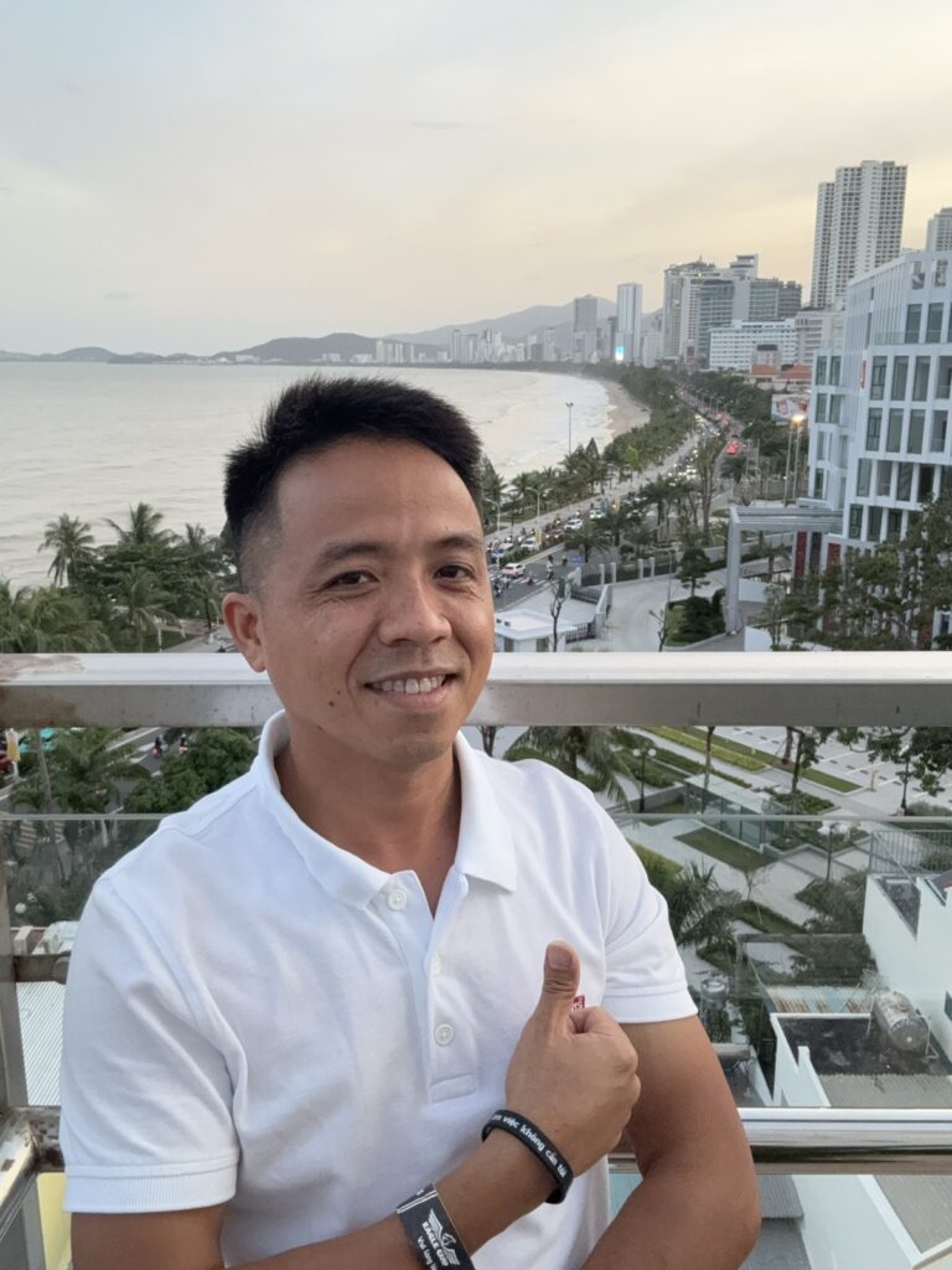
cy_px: 635
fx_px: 1100
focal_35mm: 30
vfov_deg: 60.0
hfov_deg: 46.8
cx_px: 476
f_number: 1.9
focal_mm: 2.69
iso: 80
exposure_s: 1/75
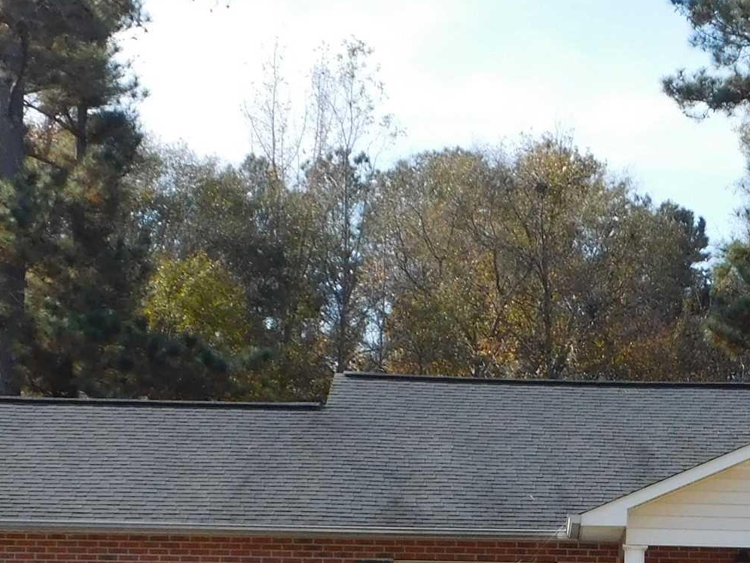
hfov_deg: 17.5
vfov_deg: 13.1
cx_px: 647
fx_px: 2405
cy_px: 619
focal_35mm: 111
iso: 125
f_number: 3.5
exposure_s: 1/640
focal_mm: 6.3
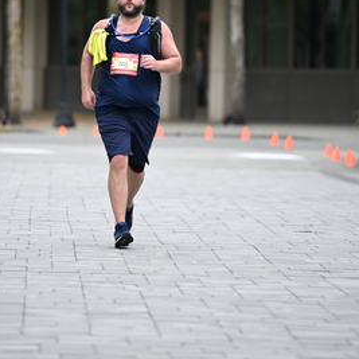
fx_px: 4107
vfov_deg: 5.0
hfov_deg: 5.0
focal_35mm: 350
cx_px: 135
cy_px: 75
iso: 400
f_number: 2.8
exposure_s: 1/1250
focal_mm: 200
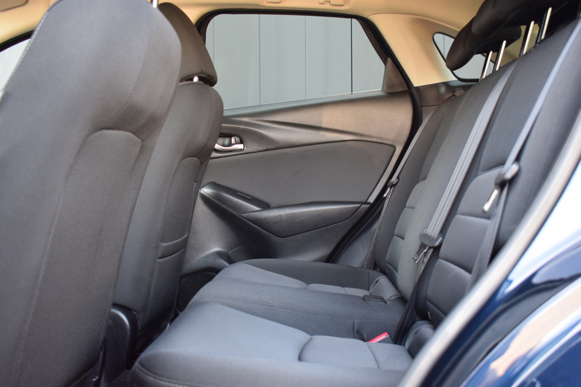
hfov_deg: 49.5
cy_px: 207
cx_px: 306
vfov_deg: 34.2
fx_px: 629
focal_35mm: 39
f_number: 3.8
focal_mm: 24
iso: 1000
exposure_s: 1/60
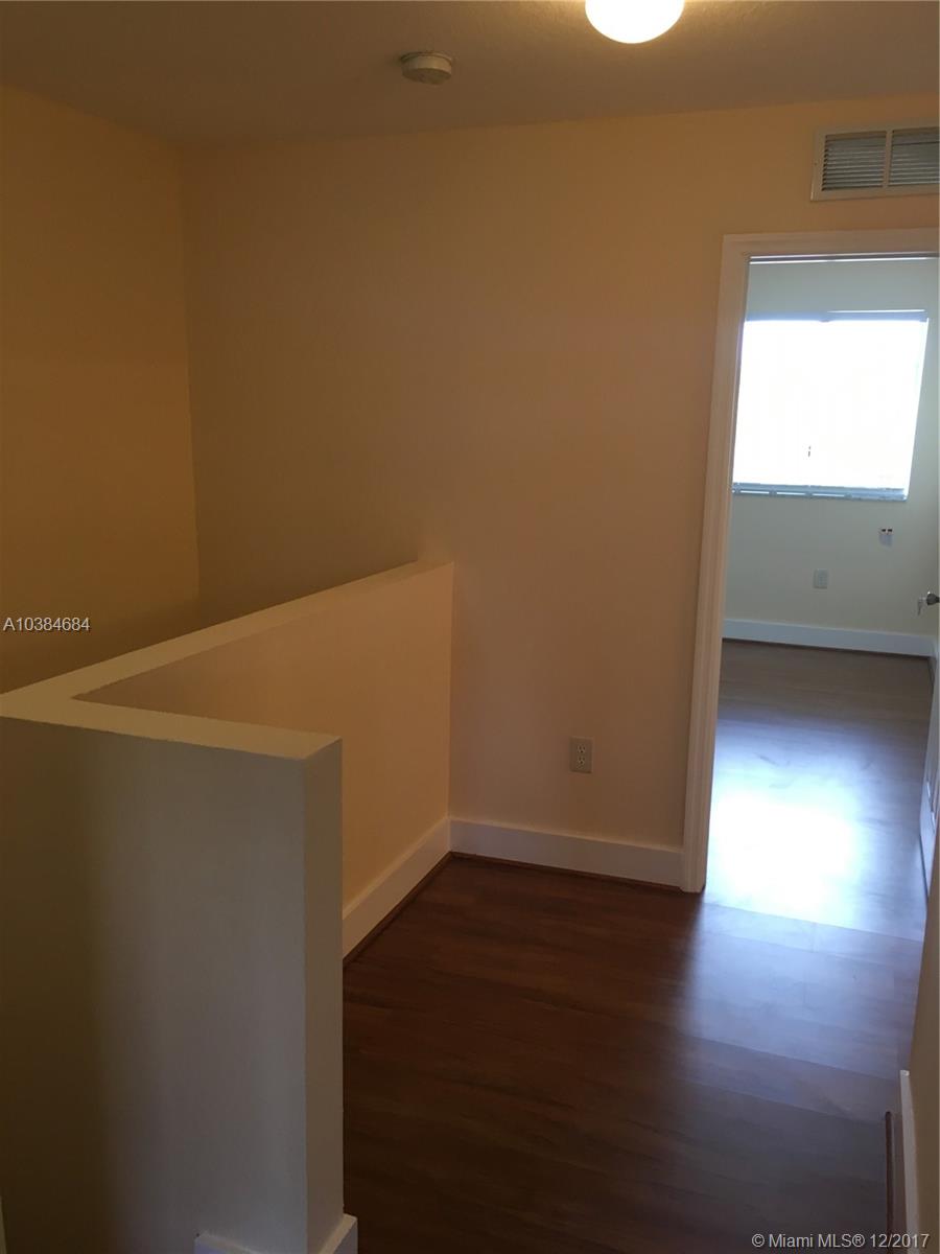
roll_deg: -0.3
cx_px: 470
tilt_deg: -11.5
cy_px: 627
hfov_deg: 48.2
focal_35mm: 29
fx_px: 1050
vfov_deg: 61.7
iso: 64
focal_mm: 4.15
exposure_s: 1/30
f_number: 2.2
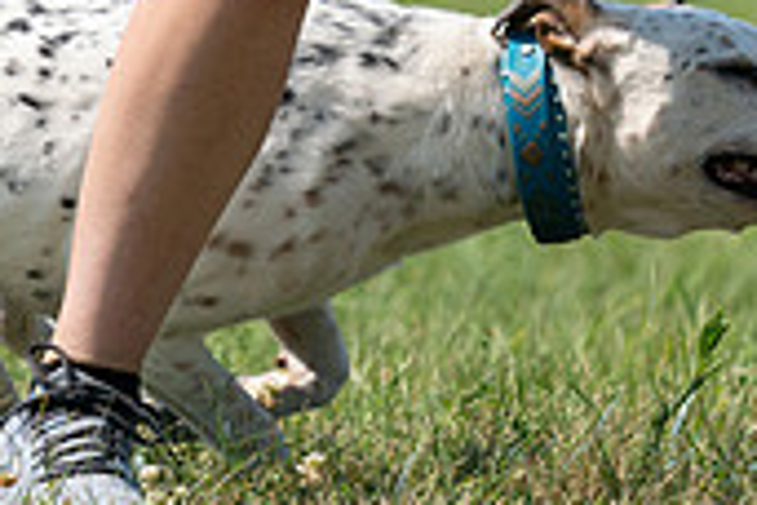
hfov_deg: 1.8
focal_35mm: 1124
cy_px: -162
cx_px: 208
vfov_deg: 1.2
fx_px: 23633
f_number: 6.3
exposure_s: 1/4000
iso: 500
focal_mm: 332
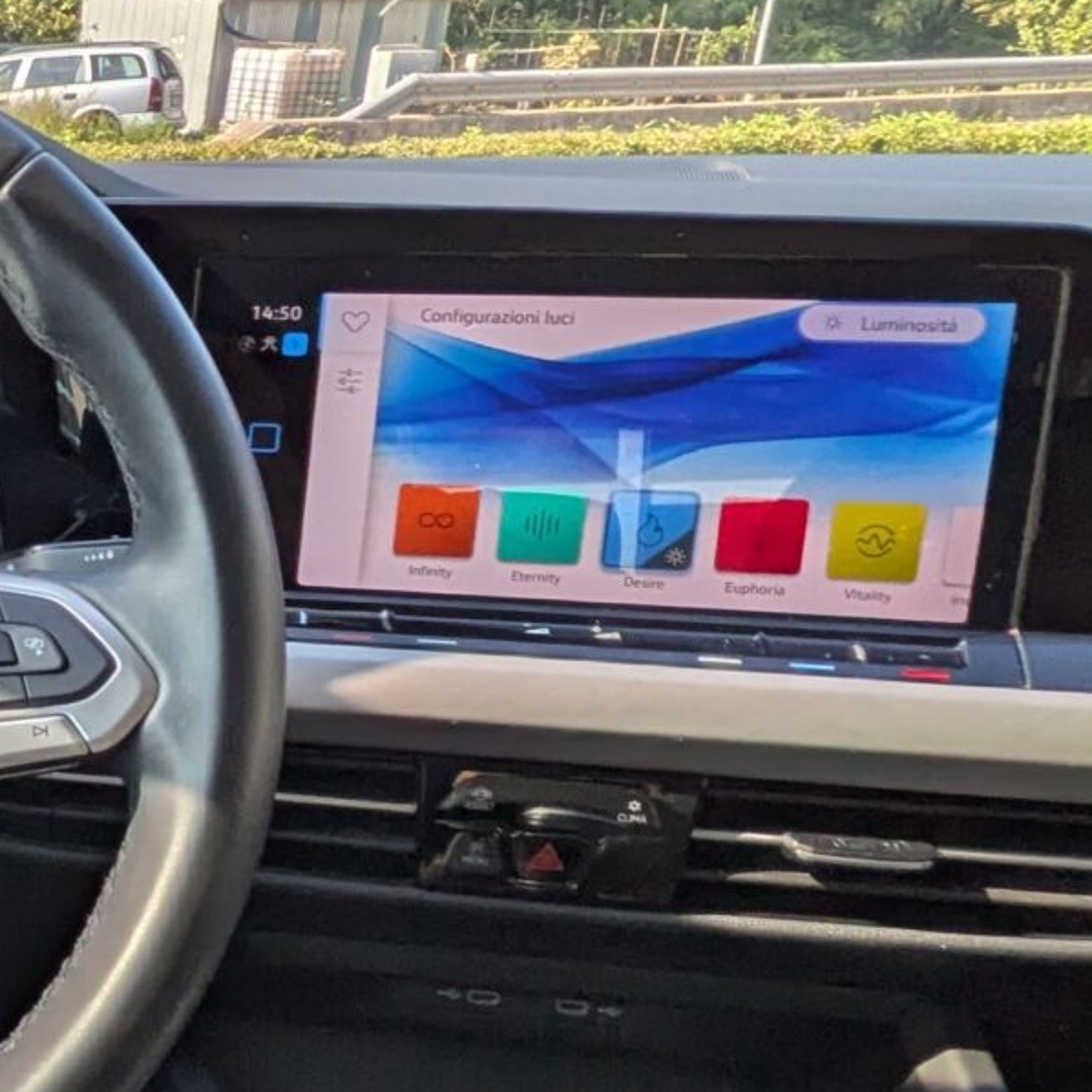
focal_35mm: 53
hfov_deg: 24.4
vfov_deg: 32.1
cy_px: 676
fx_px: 1892
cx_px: -579
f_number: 2.2
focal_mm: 1.83
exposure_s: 1/708
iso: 49
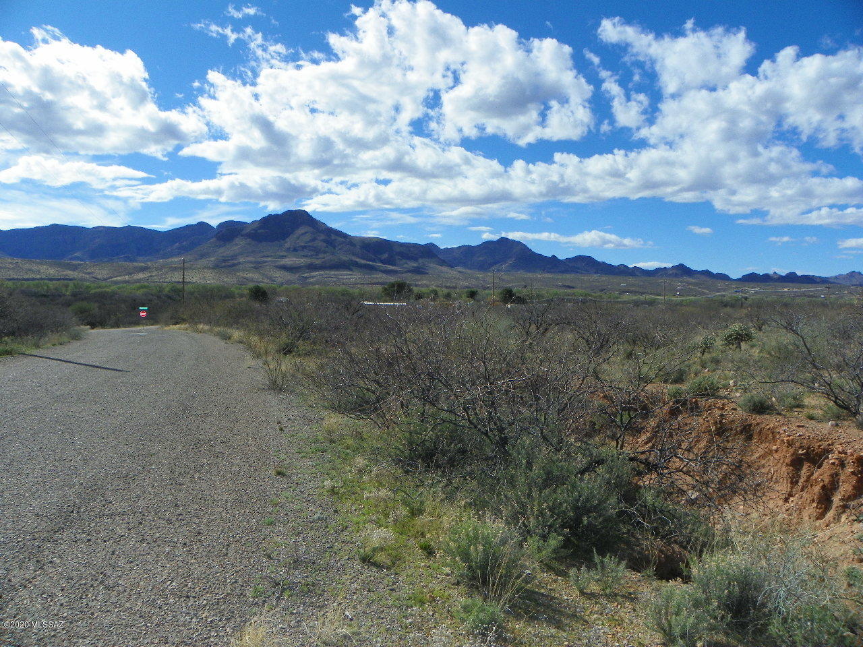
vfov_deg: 53.1
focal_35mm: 26
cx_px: 432
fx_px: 648
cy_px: 324
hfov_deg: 67.3
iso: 64
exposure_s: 1/800
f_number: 5.6
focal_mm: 4.6
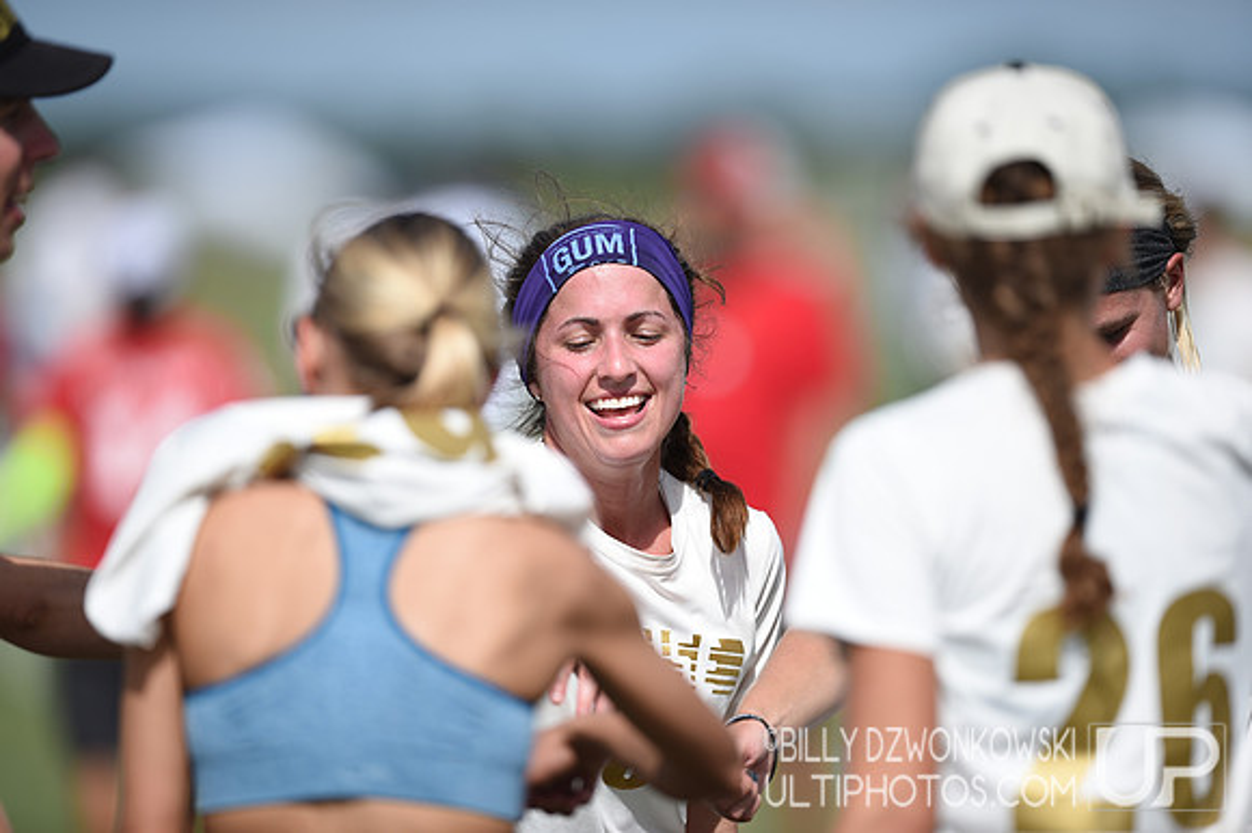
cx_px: 626
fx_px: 13903
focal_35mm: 400
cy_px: 416
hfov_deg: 5.2
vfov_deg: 3.4
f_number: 2.8
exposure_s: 1/2500
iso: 100
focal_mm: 400
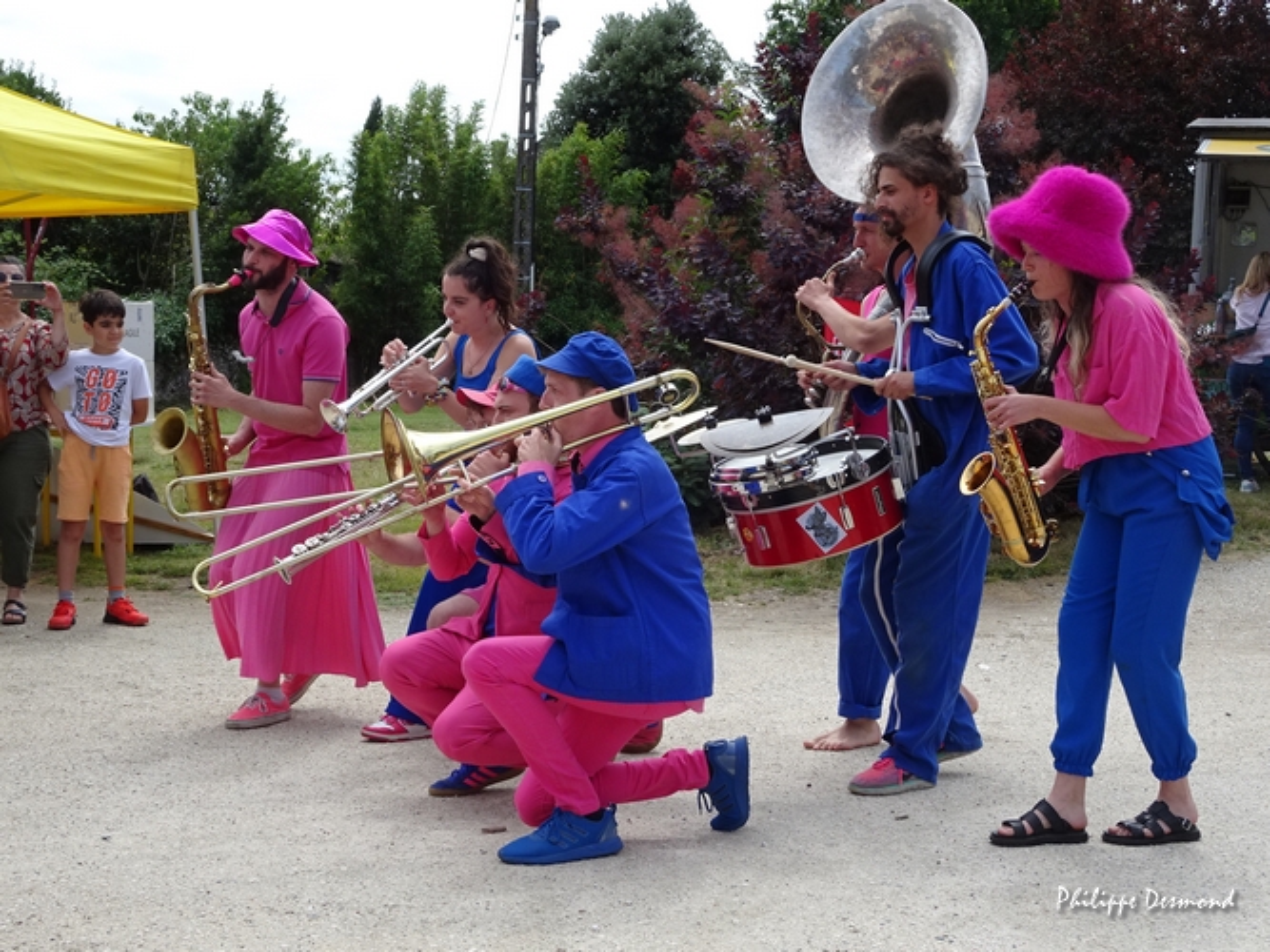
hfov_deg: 36.8
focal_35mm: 52
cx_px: 635
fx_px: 1907
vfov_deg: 28.0
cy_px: 476
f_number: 4.5
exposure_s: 1/640
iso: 100
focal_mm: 8.84
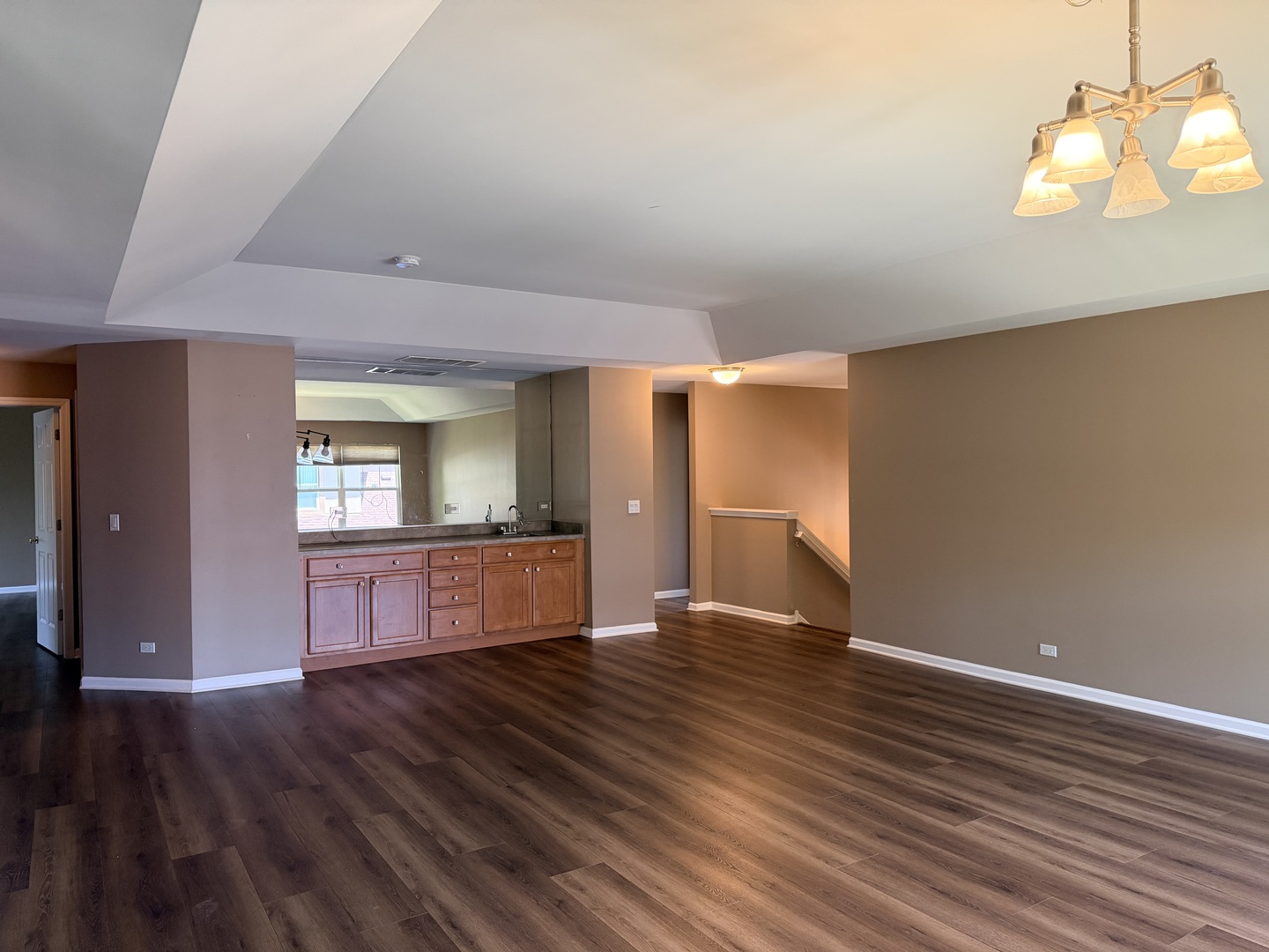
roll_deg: +1.3
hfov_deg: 71.6
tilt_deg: +0.1
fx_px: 880
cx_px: 634
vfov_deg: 56.8
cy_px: 476
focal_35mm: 24
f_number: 1.78
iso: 320
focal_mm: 6.76
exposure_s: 1/120
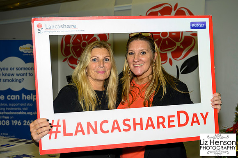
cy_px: 79
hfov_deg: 44.4
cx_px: 116
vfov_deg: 30.4
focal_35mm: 44
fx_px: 291
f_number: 4
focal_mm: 38
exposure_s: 1/100
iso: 1600
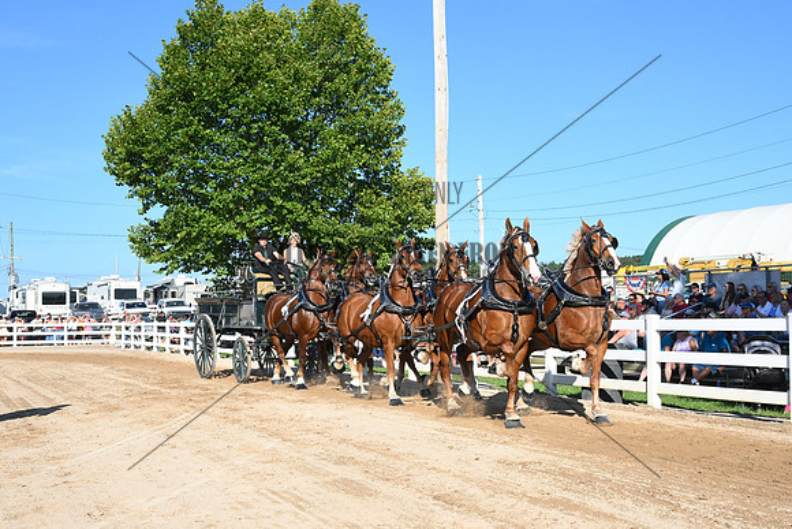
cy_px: 264
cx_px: 396
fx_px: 990
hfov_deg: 43.6
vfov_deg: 29.9
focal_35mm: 45
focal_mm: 30.5
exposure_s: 1/1117
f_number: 7.1
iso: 400
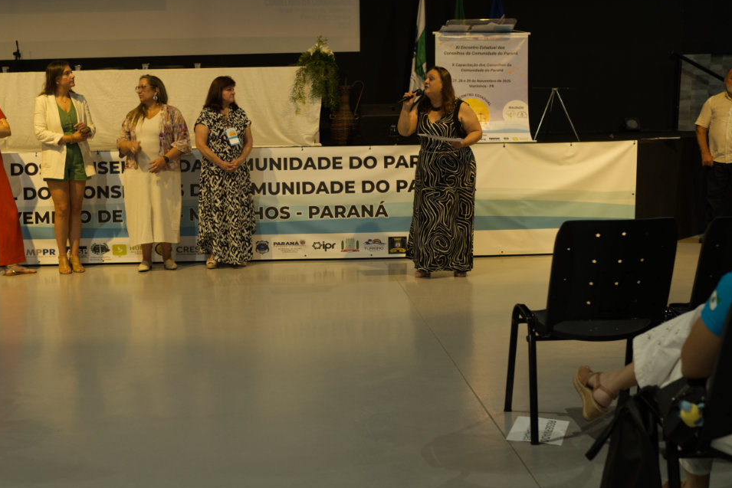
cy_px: 259
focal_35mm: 44
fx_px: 895
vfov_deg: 30.5
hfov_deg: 44.3
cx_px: 294
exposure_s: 1/100
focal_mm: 35
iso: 1000
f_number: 2.8
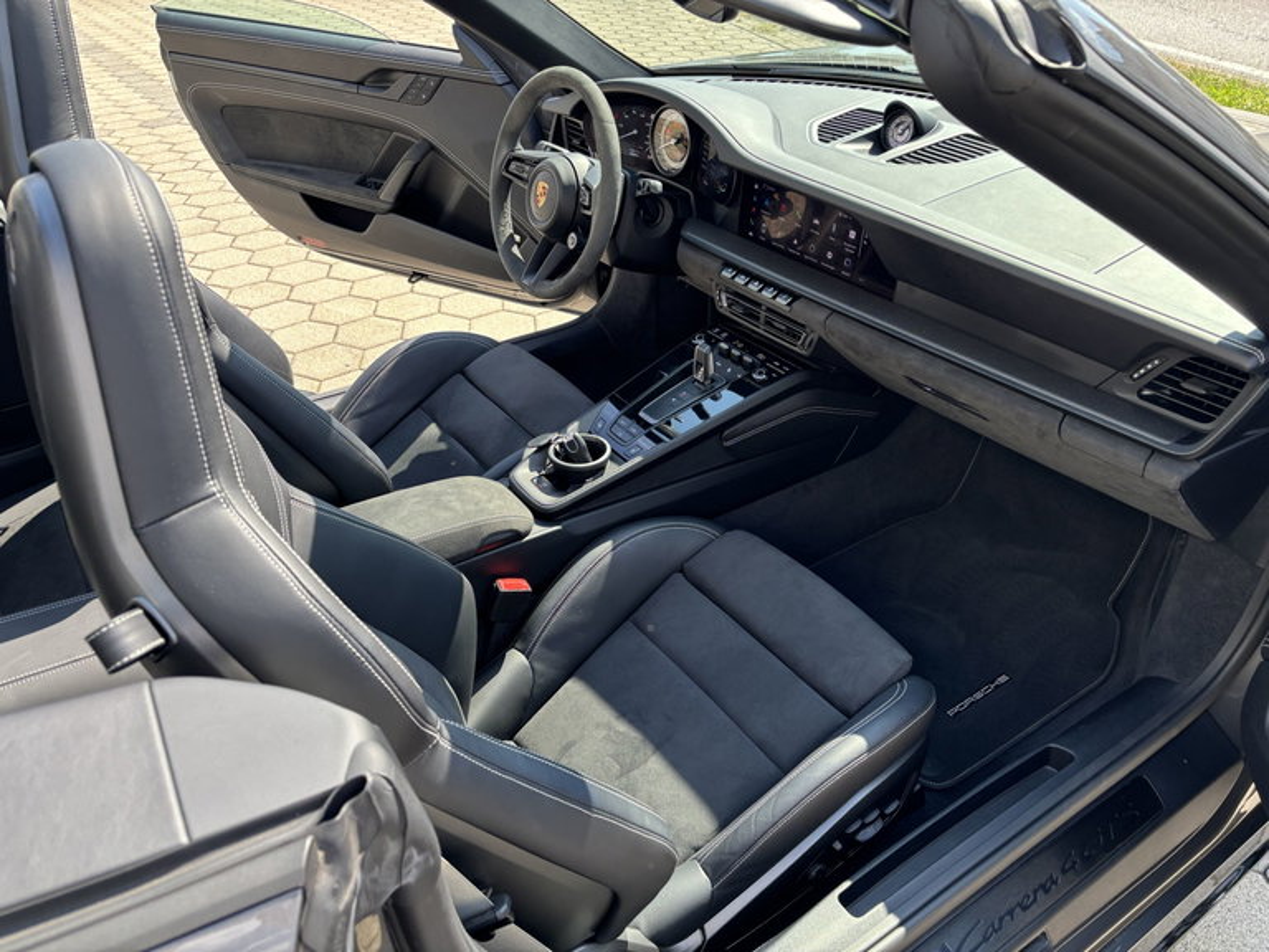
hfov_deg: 67.3
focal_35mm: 26
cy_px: 476
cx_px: 634
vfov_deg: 53.1
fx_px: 953
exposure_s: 1/384
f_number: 1.6
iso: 50
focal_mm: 5.96
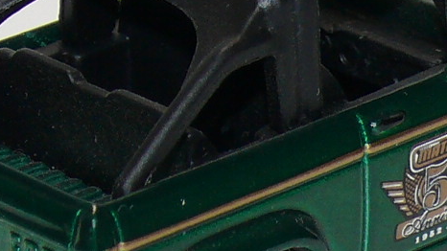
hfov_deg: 5.5
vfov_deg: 3.1
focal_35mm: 393
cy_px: 71
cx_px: 310
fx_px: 4658
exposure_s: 1/30
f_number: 4
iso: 100
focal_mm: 13.7
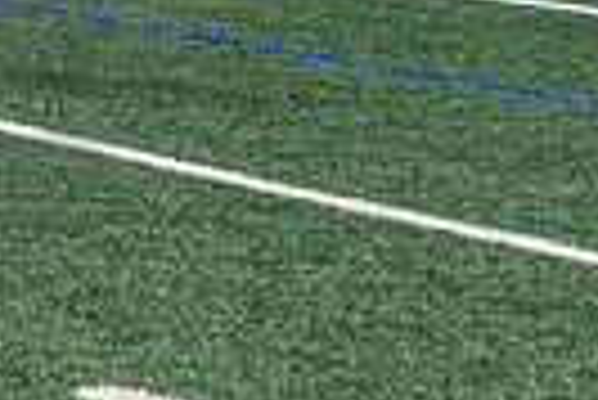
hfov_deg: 6.6
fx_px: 5072
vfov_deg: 4.5
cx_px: -499
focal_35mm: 305
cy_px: -371
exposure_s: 1/160
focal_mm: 70
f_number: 4
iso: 2500
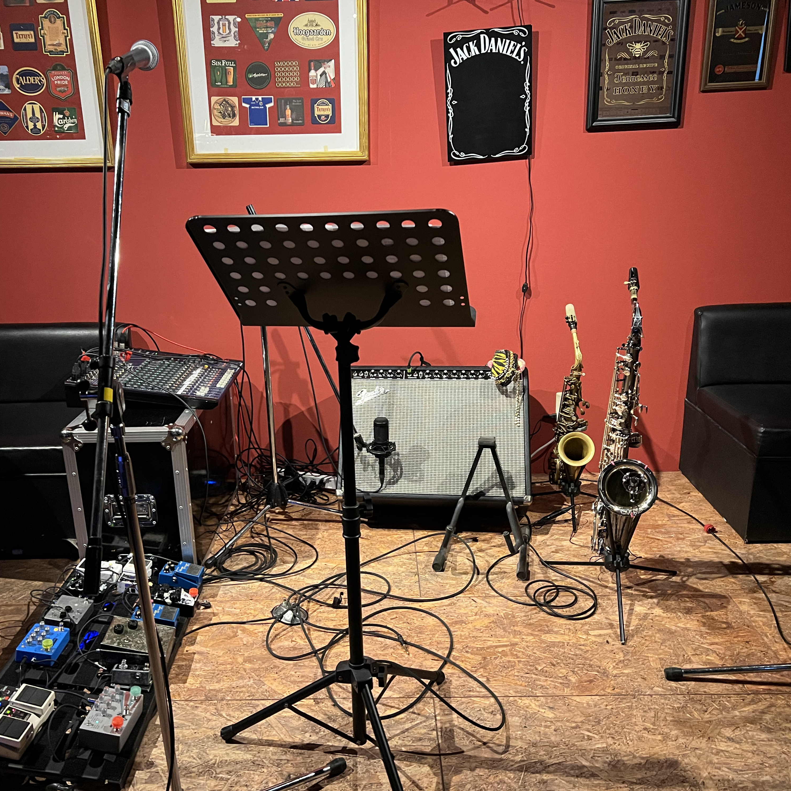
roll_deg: +2.4
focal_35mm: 31
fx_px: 801
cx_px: 362
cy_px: 399
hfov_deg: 52.5
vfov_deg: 52.5
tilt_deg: -18.8
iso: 400
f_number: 1.5
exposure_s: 1/33
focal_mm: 5.7
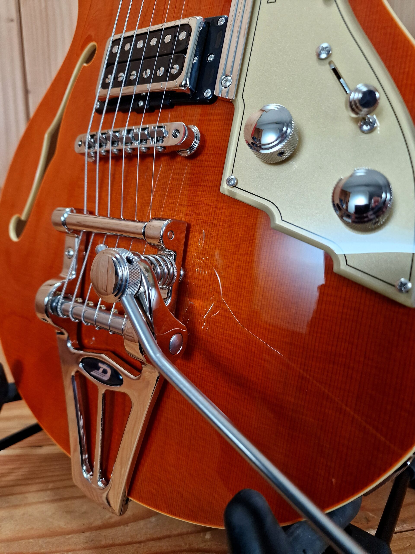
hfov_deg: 58.9
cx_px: 208
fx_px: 368
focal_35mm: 23
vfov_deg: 73.9
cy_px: 277
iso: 250
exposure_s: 1/120
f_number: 1.8
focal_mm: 6.4
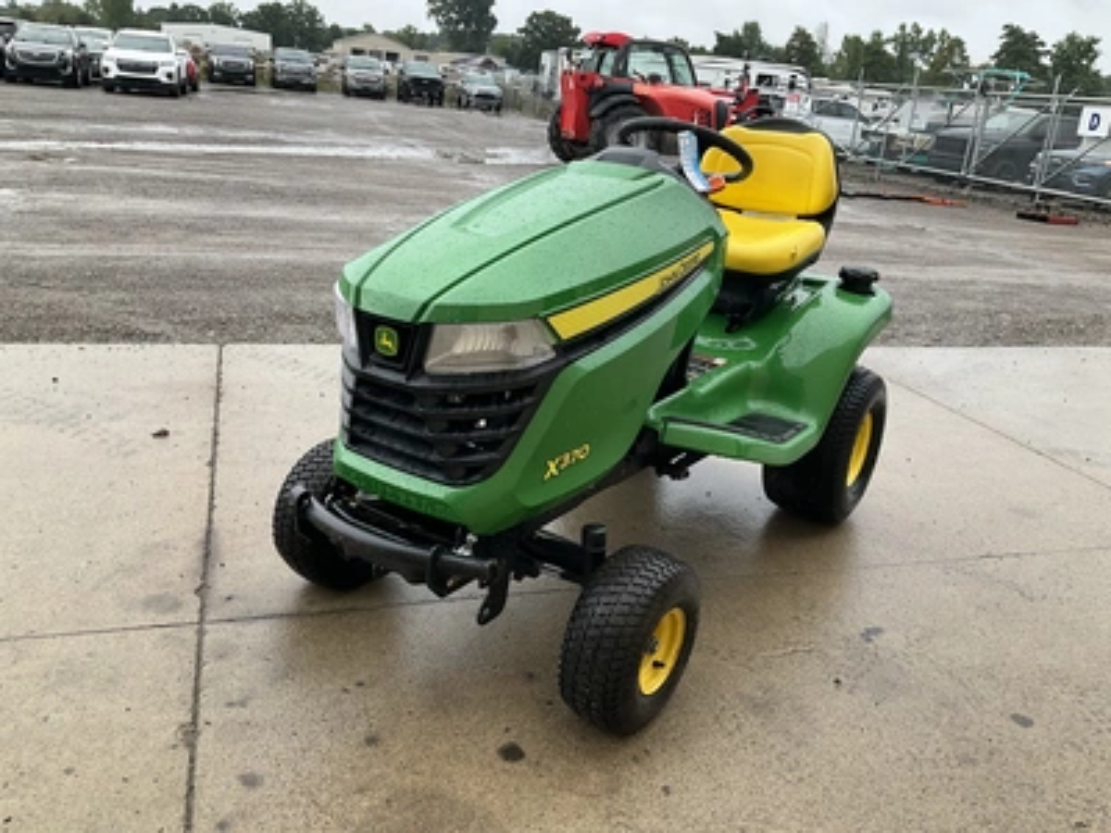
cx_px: 556
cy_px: 416
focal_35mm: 29
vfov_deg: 48.2
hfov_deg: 61.7
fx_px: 931
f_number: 1.8
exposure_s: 1/209
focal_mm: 3
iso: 20
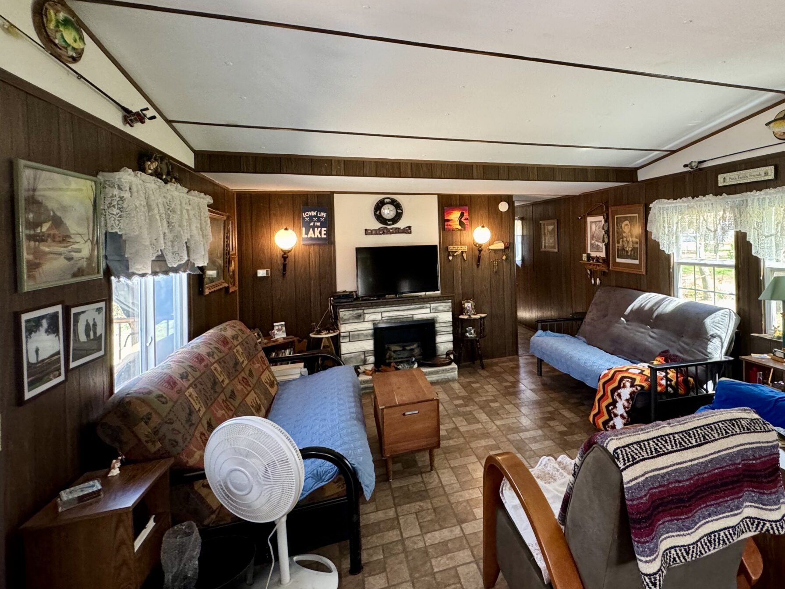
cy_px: 237
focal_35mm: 20
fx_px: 454
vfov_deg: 65.4
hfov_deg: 79.8
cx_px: 505
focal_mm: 2.22
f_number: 2.2
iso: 250
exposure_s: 1/60
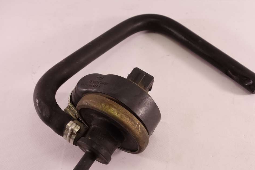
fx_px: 297
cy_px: 103
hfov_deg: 46.3
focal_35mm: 42
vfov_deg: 31.8
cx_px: 139
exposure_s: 1/30
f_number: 4.5
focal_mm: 10.91
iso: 200
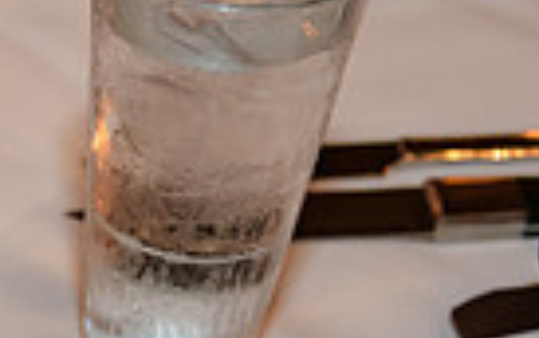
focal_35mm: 138
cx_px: -201
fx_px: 2030
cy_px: 607
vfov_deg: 9.1
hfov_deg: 14.4
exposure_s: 1/125
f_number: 3.2
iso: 1600
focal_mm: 32
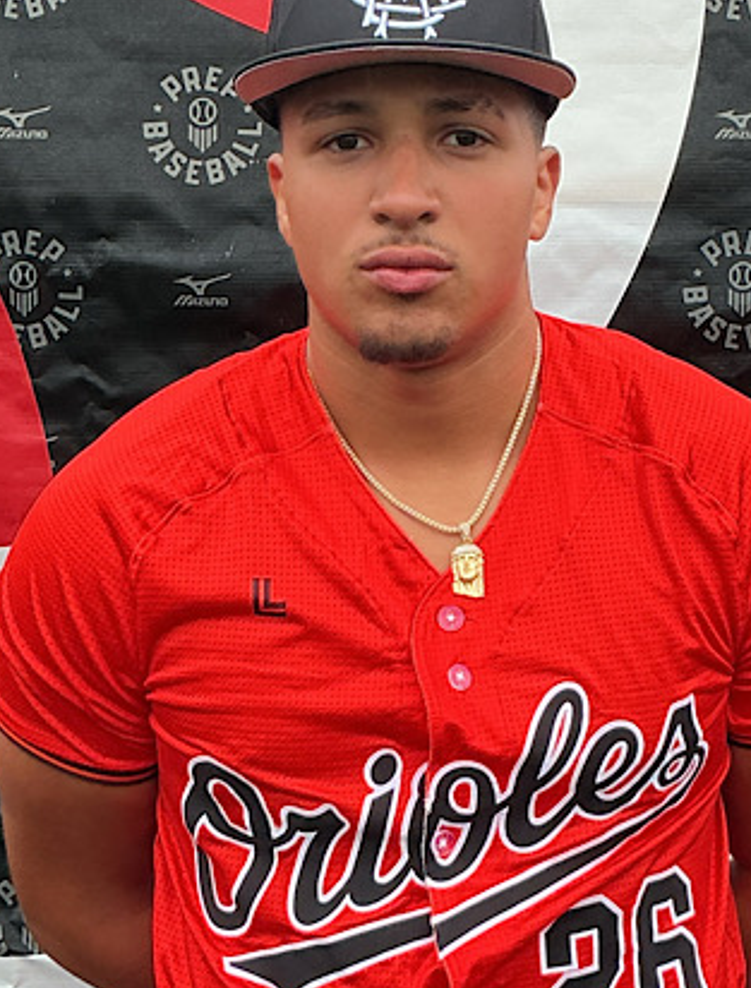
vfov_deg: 42.8
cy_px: 519
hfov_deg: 33.1
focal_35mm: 44
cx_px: 440
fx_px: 1262
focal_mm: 3
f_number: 1.8
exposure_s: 1/176
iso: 20
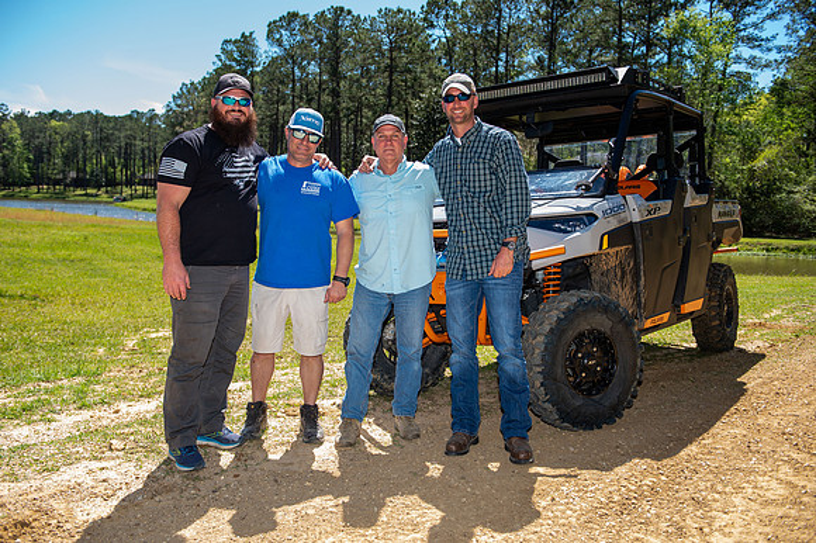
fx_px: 725
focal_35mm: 32
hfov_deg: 58.7
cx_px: 408
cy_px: 272
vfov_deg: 41.1
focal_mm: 32
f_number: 4
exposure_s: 1/250
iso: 50
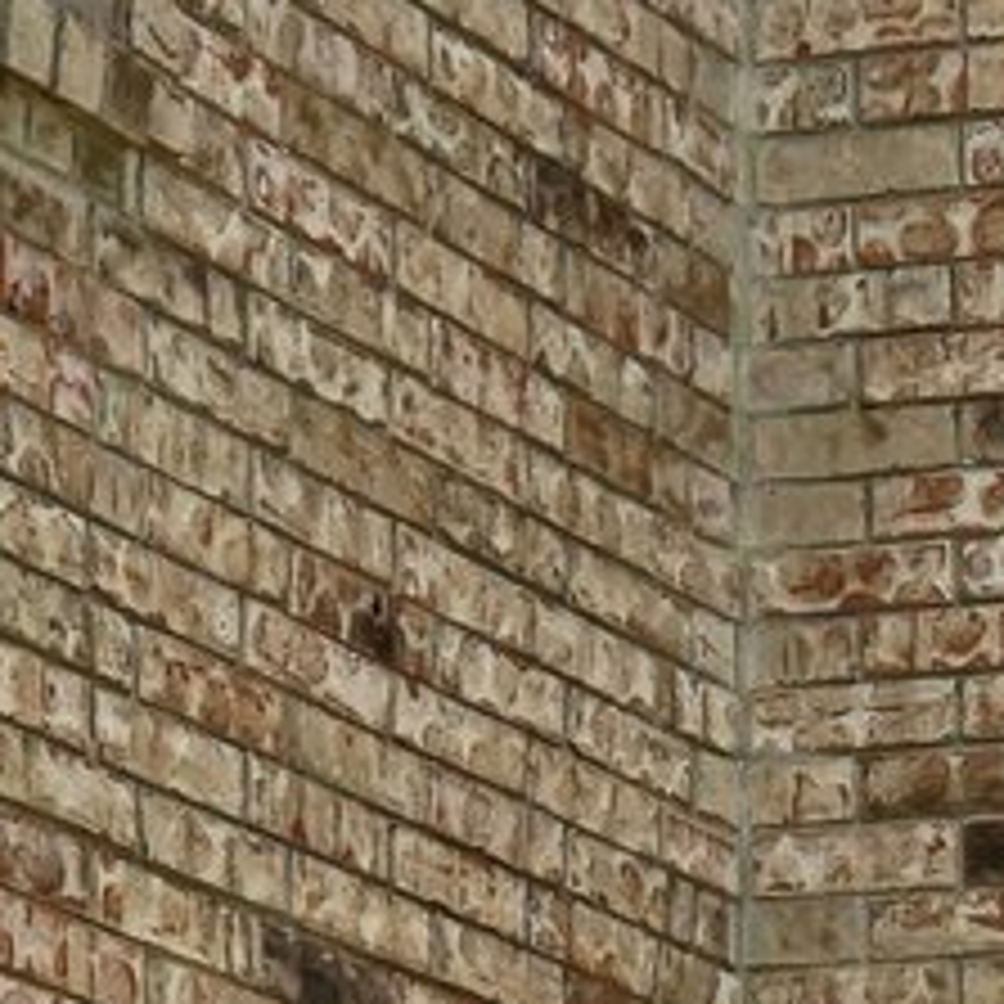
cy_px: 2848
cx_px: 2949
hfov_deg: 7.0
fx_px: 7416
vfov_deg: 7.0
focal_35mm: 226
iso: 200
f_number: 8
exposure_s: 1/320
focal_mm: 29
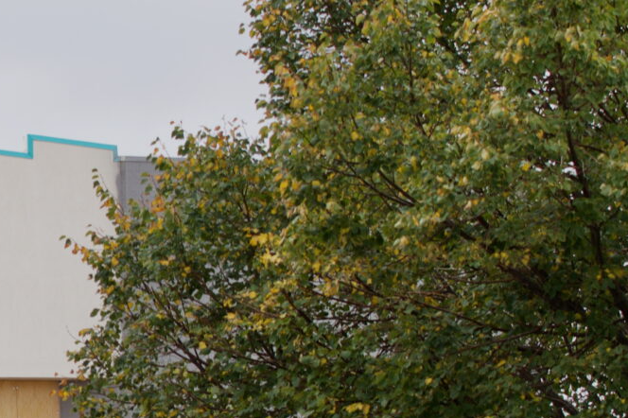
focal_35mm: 324
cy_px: 292
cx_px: -150
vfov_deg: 4.2
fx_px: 5649
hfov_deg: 6.3
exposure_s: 1/100
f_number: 6.3
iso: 64
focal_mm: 70
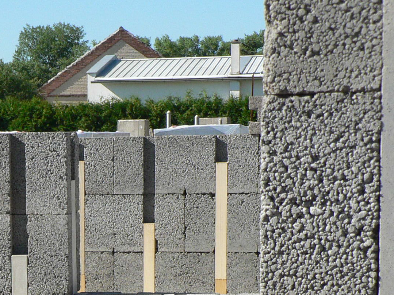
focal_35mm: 140
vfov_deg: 10.4
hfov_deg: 13.9
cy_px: 343
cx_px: -8
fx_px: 1593
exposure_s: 1/500
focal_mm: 9.8
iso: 100
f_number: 5.6
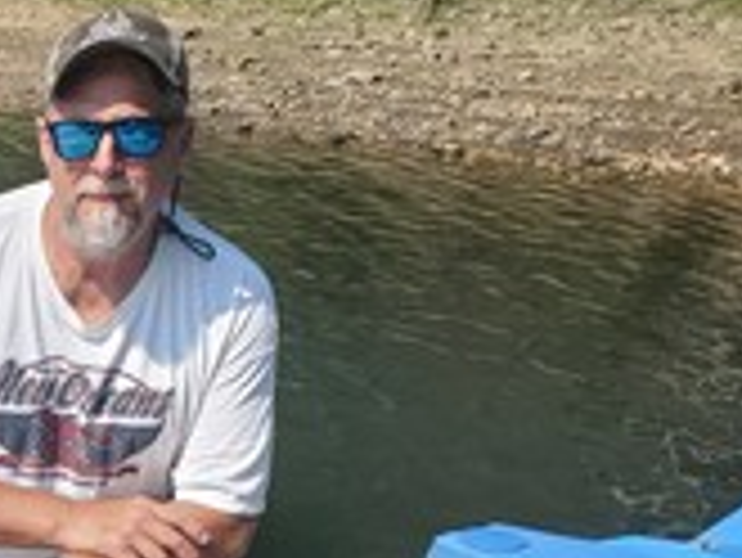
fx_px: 1652
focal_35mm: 77
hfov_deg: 21.9
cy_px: 684
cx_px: -301
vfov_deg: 18.1
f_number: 2.4
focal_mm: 4.3
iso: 50
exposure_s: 1/1315
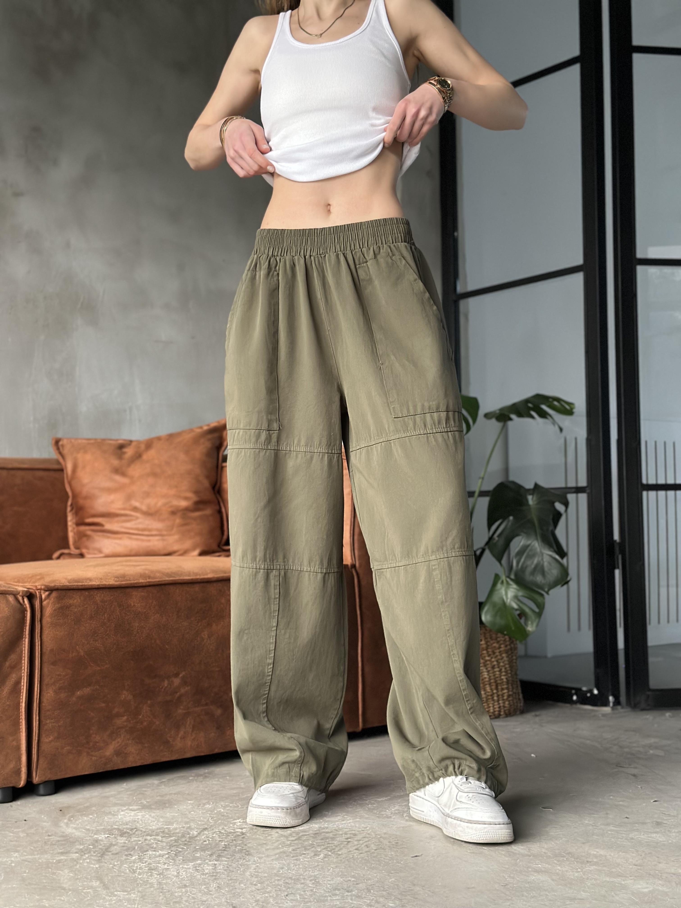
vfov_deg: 39.7
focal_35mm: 48
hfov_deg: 30.3
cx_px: 340
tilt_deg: +3.4
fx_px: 1259
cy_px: 454
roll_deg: +0.6
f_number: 1.78
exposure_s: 1/40
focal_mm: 6.86
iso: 400
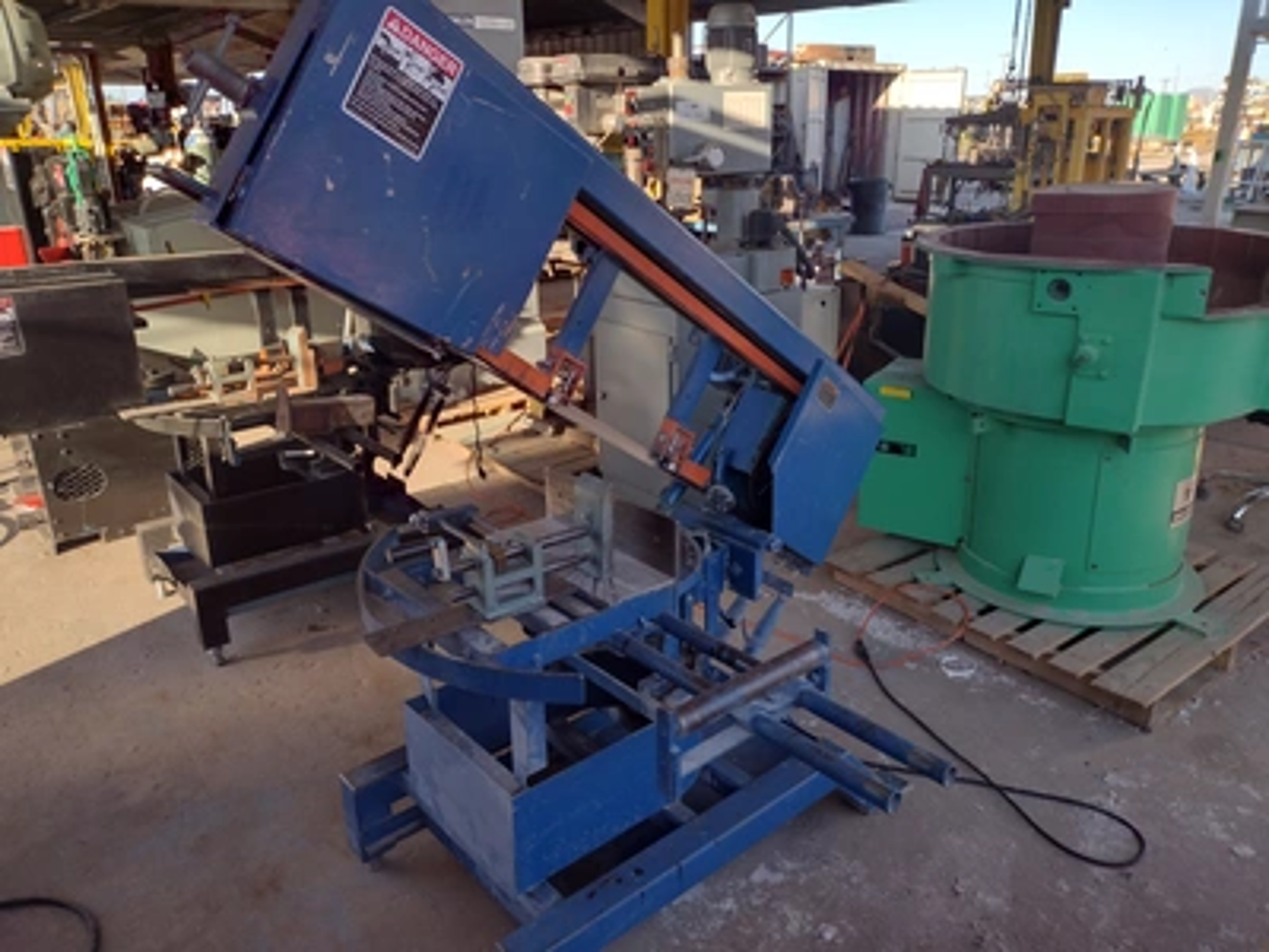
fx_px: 990
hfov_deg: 65.3
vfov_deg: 51.4
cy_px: 476
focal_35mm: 27
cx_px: 634
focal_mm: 4.71
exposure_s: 1/489
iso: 100
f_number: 1.7
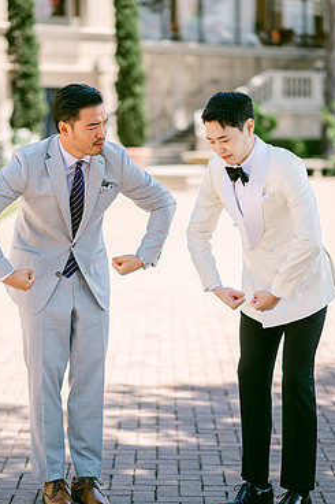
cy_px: 275
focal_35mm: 104
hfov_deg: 13.2
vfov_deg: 19.6
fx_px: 1453
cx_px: 153
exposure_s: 1/1600
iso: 64
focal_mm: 85
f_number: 1.8
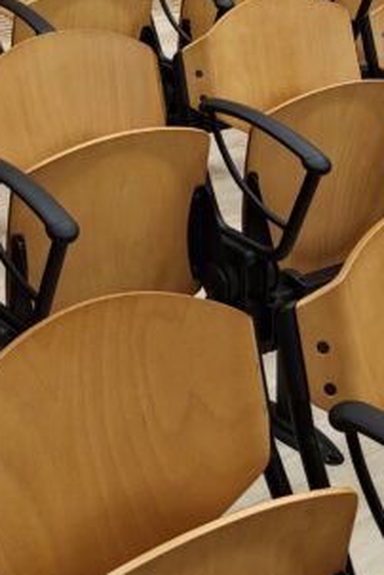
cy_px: -158
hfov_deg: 16.7
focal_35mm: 81
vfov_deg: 22.6
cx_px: 34
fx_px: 1293
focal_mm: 5.4
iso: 125
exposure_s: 1/100
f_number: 1.8
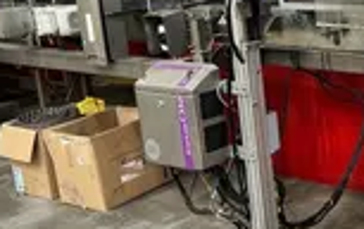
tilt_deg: -12.5
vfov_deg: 18.1
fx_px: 715
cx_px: 409
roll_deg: +4.4
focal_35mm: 72
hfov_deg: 26.2
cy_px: 74
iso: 64
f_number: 1.5
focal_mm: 5.7
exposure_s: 1/60
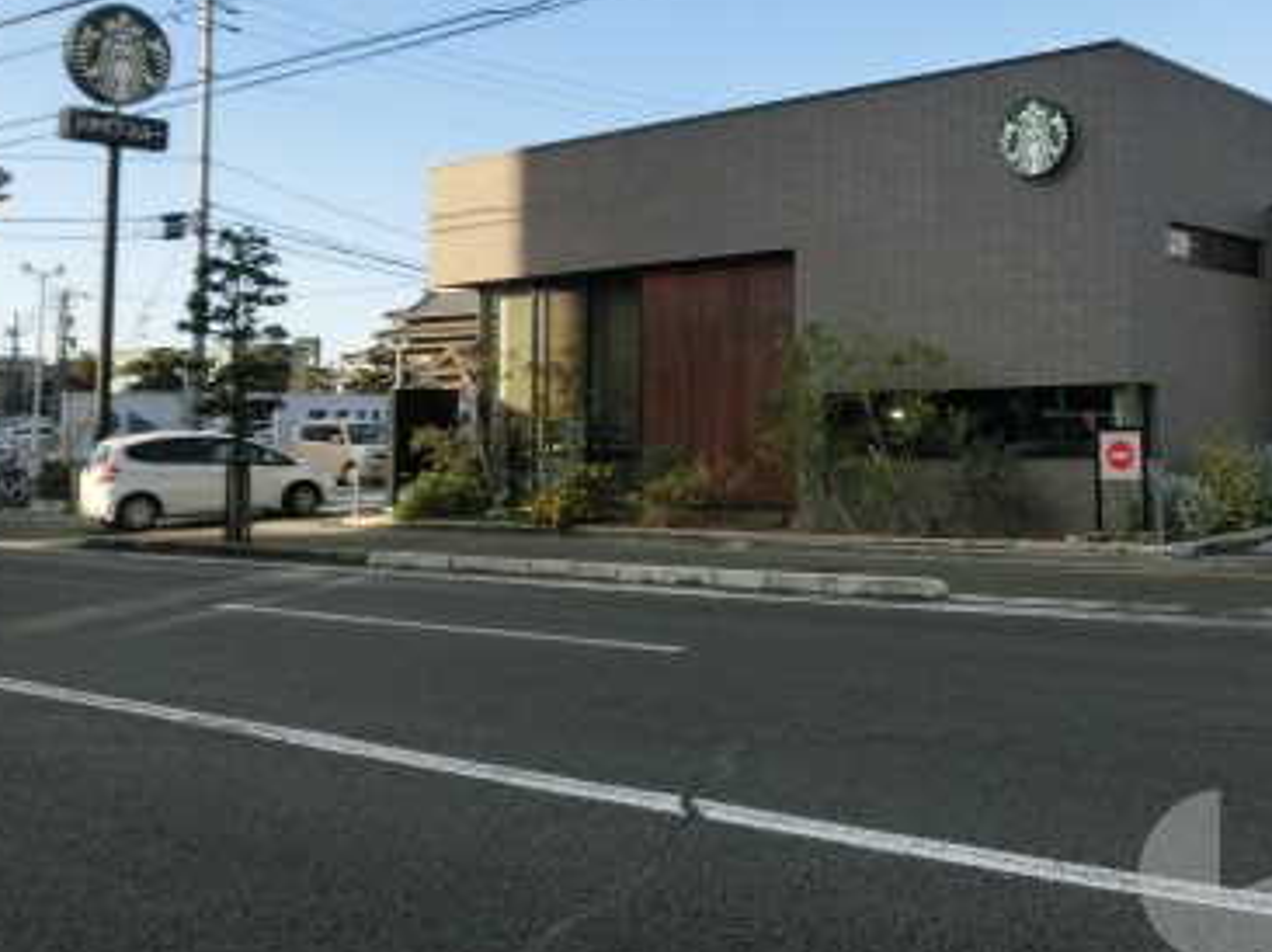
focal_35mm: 42
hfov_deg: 43.9
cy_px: 250
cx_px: 893
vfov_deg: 33.7
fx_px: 1542
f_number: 3
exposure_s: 1/640
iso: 80
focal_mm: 4.24
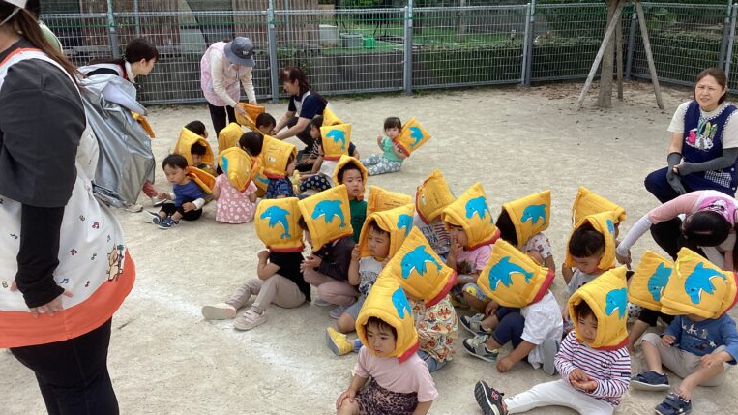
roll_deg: +0.7
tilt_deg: -17.1
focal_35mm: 34
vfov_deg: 34.6
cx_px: 369
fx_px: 665
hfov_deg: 58.0
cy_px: 208
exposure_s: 1/1335
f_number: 2.4
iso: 25
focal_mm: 3.3
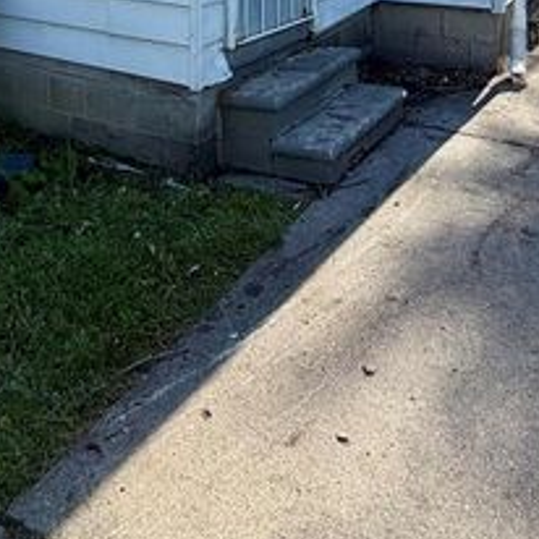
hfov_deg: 41.8
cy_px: -119
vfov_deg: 33.5
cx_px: 241
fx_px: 705
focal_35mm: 40
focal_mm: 2.22
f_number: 2.2
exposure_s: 1/770
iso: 40
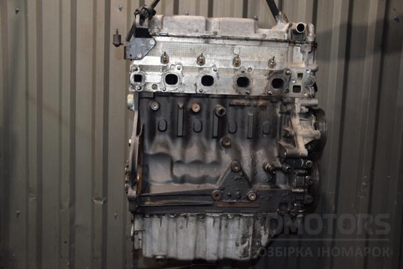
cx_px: 202
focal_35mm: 36
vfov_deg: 36.9
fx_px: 403
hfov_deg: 53.1
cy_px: 134
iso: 800
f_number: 5
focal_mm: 24
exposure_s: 1/60
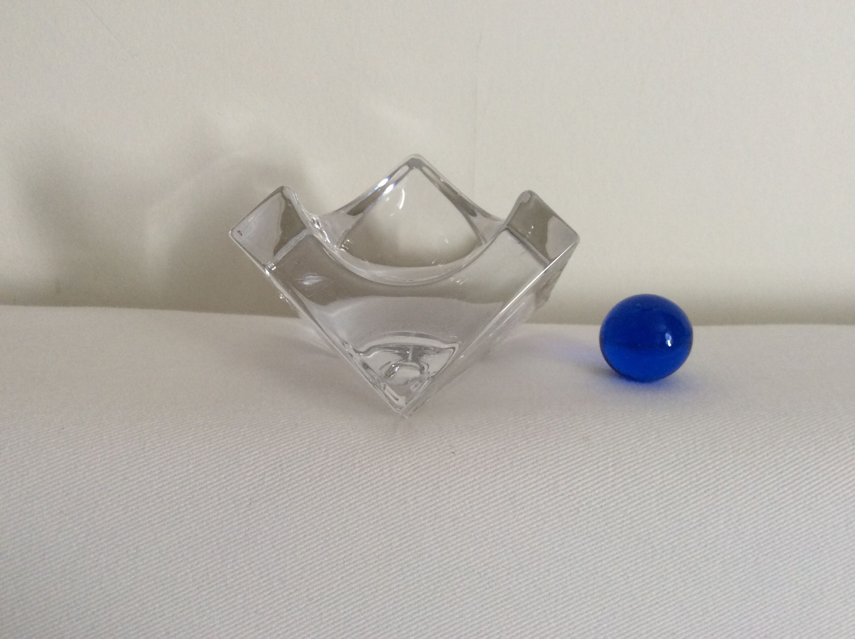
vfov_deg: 44.1
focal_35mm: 32
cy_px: 320
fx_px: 789
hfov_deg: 56.9
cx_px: 428
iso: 64
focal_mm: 3.3
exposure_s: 1/25
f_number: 2.4
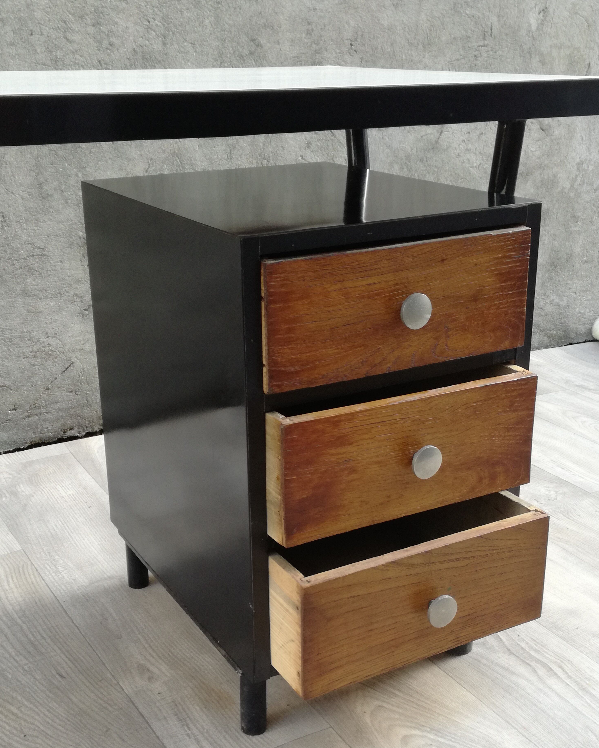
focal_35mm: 30
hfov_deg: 48.5
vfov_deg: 58.6
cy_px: 423
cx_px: 286
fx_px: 665
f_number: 2
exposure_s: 1/60
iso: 64
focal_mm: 3.79
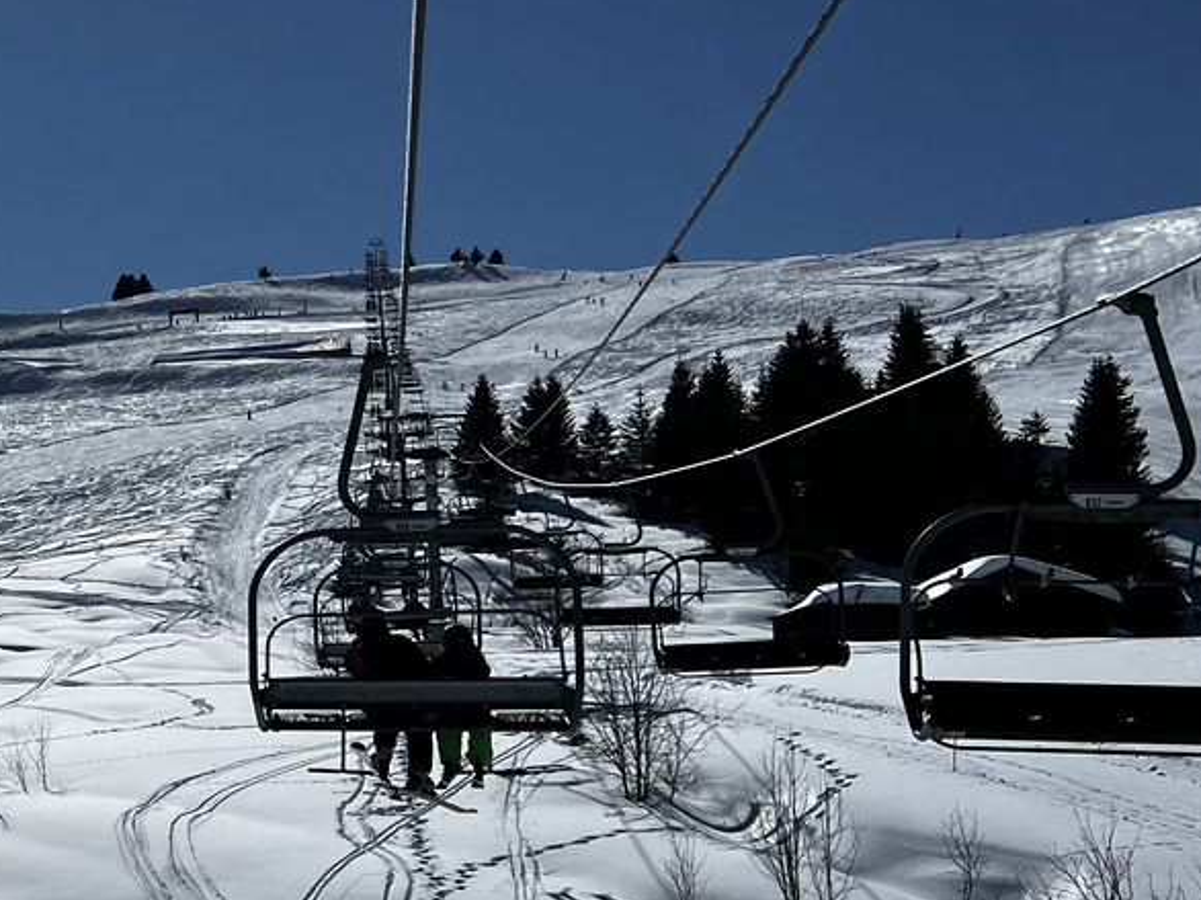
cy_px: 562
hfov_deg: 24.0
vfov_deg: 20.7
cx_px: -375
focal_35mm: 71
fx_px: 2462
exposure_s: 1/16393
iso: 32
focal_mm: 5.7
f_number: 1.5
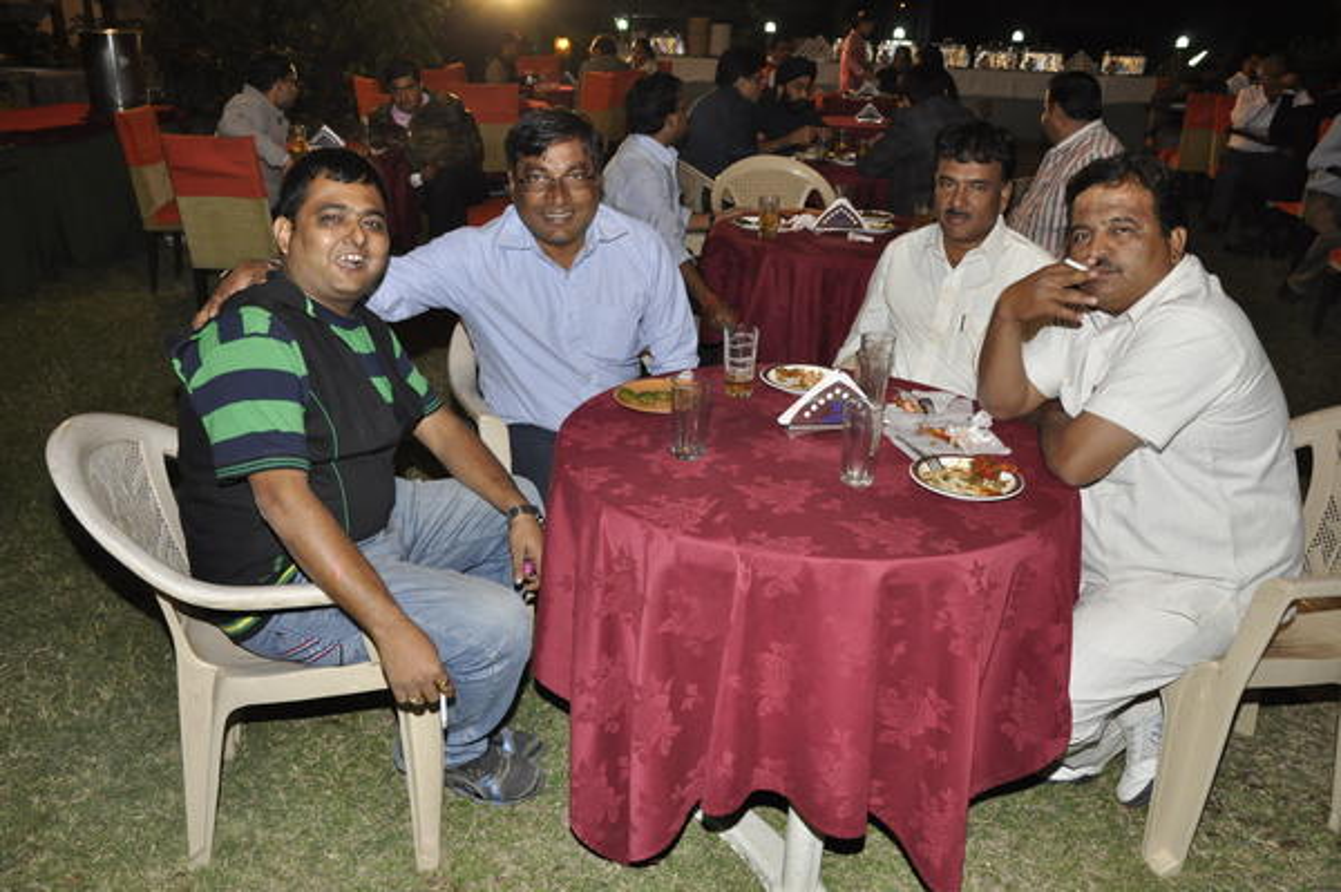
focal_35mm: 32
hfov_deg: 59.5
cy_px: 446
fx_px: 1172
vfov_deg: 41.6
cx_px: 670
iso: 800
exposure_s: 1/60
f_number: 4
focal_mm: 21
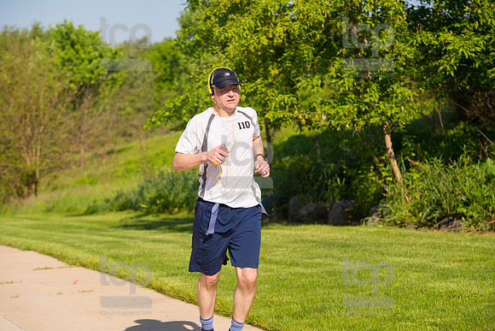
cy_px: 166
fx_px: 1650
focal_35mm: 120
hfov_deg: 17.1
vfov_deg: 11.4
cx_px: 248
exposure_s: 1/2000
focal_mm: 120
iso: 400
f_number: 5.6
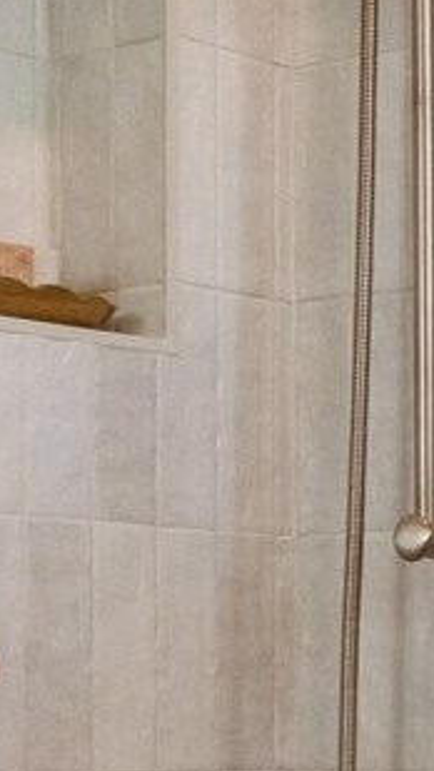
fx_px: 2555
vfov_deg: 16.8
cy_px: 786
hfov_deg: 9.2
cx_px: 813
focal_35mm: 125
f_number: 8
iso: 800
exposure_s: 1/13
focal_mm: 10.5
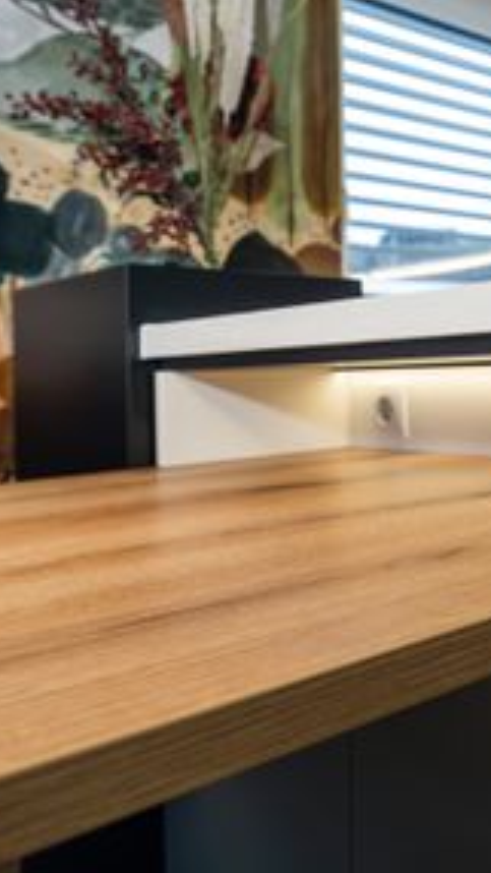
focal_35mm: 38
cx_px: 610
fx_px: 879
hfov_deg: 27.1
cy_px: 436
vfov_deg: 52.8
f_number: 5.6
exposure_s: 1/100
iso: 2000
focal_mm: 24
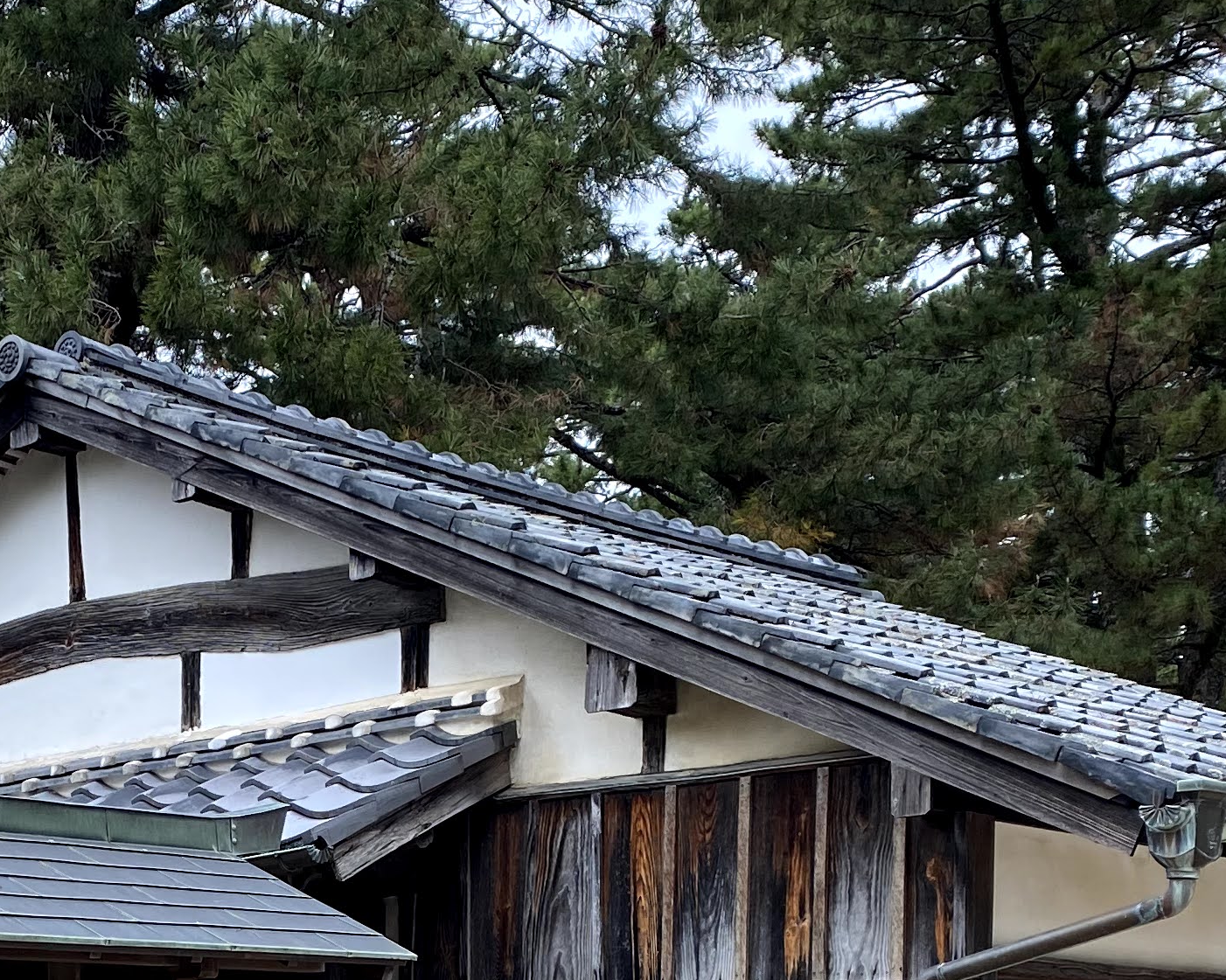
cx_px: 206
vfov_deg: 19.9
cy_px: 1129
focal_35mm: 73
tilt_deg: +0.3
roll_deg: -0.3
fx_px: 2648
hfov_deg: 25.5
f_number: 1.8
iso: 32
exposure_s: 1/188
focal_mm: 4.25
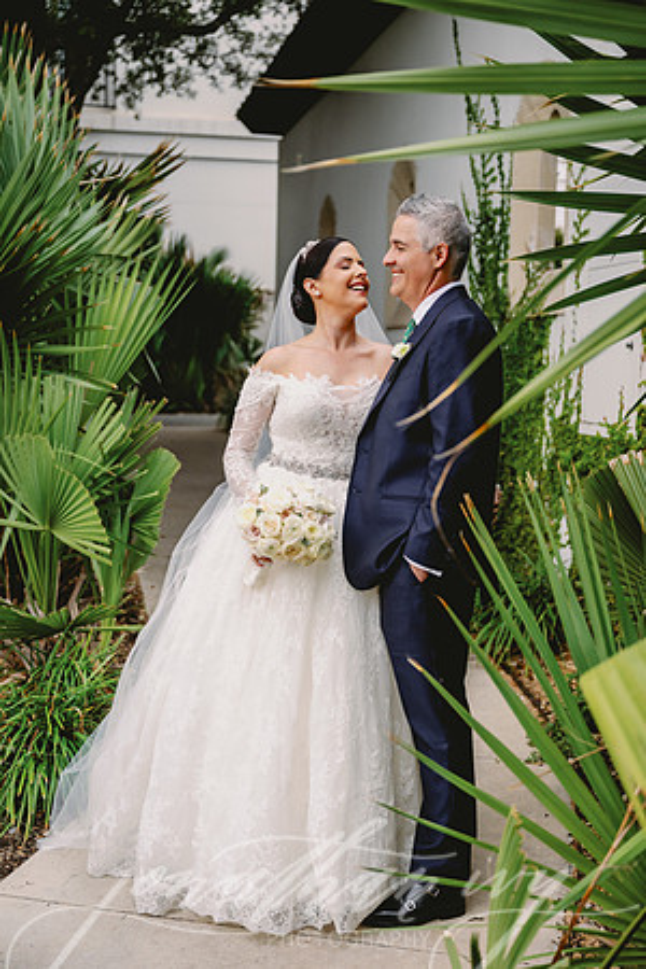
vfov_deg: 41.9
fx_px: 1265
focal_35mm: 47
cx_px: 323
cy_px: 484
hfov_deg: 28.6
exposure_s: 1/400
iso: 400
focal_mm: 47
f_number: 2.8
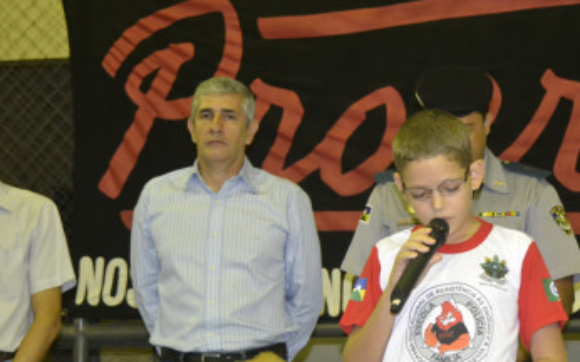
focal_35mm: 115
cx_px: 394
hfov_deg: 18.1
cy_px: 210
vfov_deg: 11.4
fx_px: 1817
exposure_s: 1/60
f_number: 5
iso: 3200
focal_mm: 52
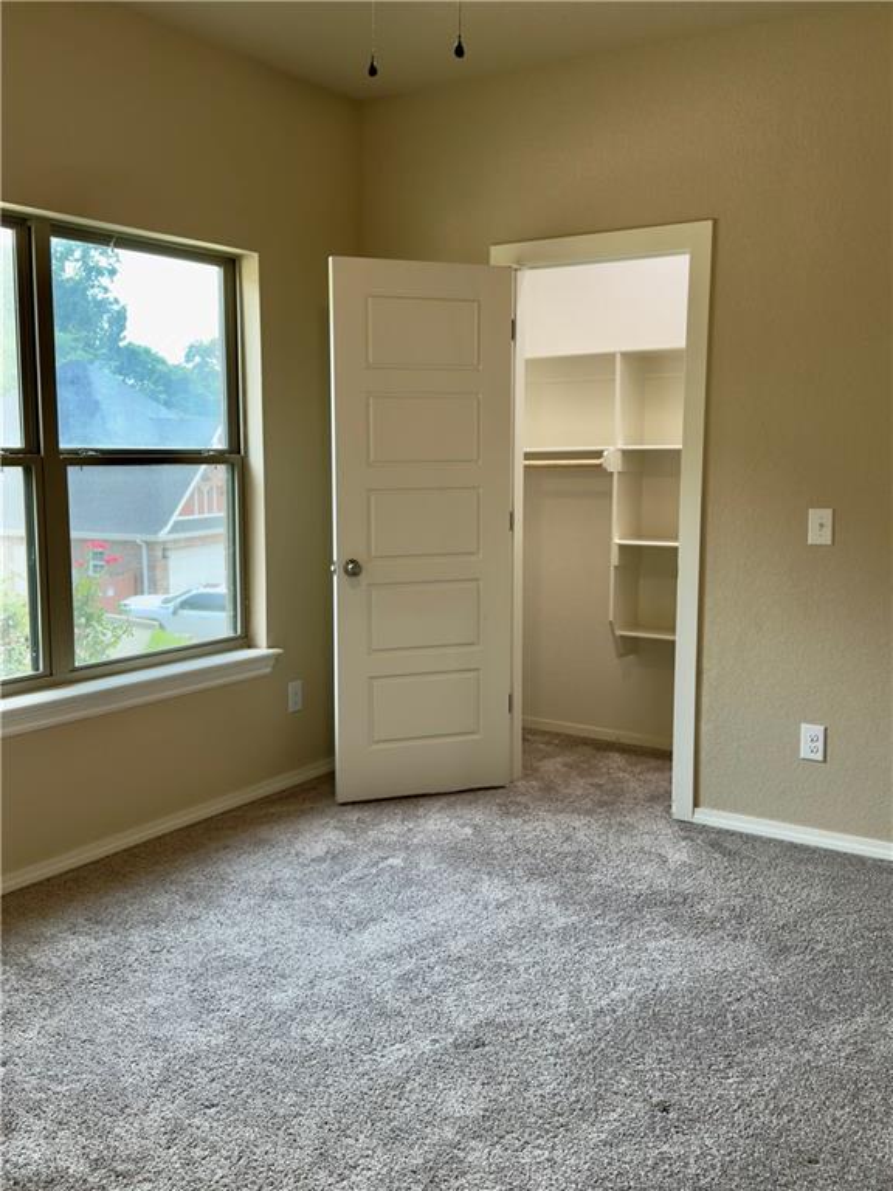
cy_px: 596
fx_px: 1204
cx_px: 446
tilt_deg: -9.0
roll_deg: +0.0
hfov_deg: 40.7
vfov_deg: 52.6
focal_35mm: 35
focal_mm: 6.76
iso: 80
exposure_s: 1/60
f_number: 1.78
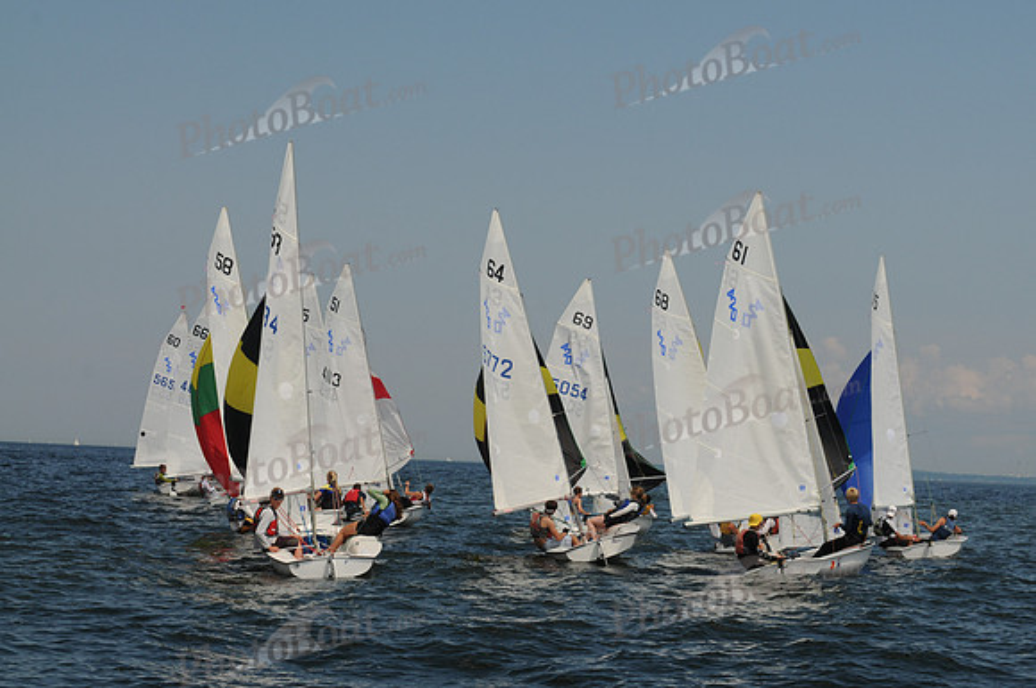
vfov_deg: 13.0
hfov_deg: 19.5
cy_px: 344
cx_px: 518
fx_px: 3017
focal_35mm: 105
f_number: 8
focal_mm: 70
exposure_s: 1/800
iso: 200
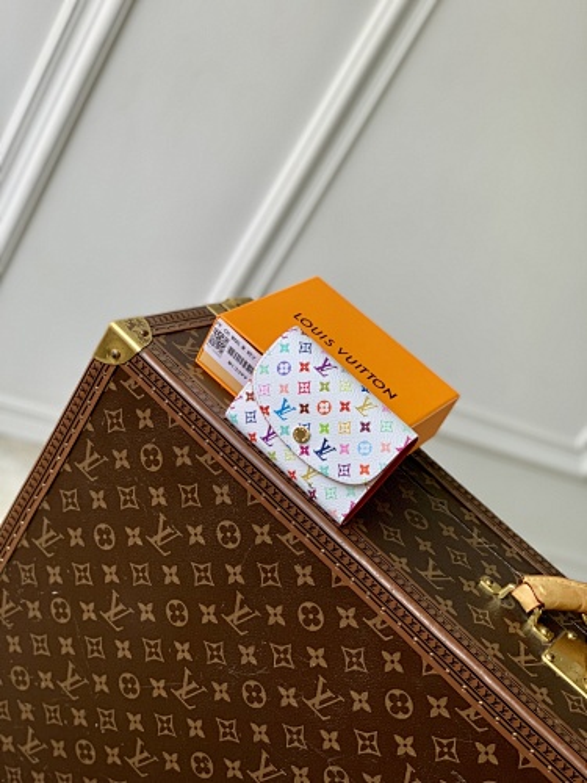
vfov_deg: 36.8
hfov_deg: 28.0
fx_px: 1176
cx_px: 294
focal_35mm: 52
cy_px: 392
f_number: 2.4
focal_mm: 6
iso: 16
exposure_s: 1/122
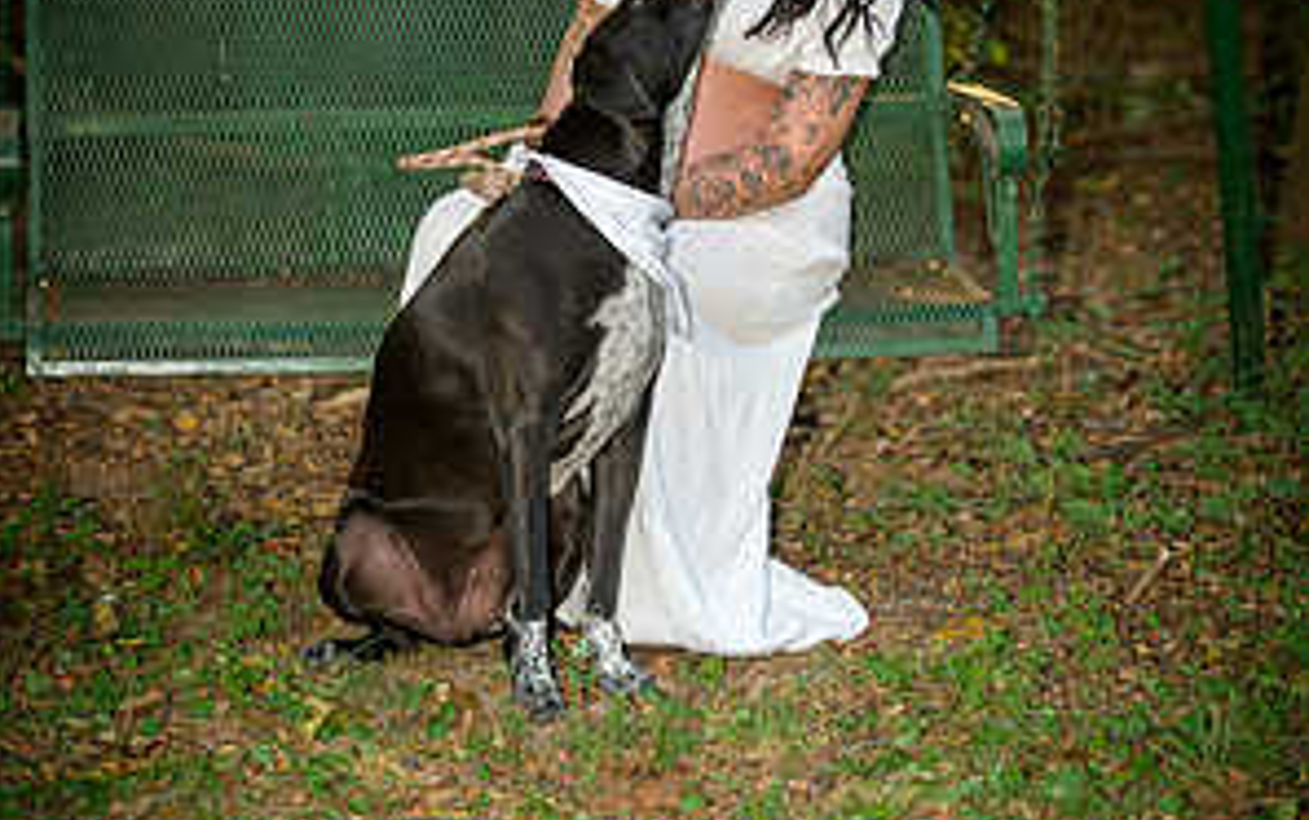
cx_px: 657
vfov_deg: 8.1
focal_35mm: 162
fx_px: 5783
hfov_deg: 12.9
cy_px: 256
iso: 200
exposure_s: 1/60
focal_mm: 105
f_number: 3.3
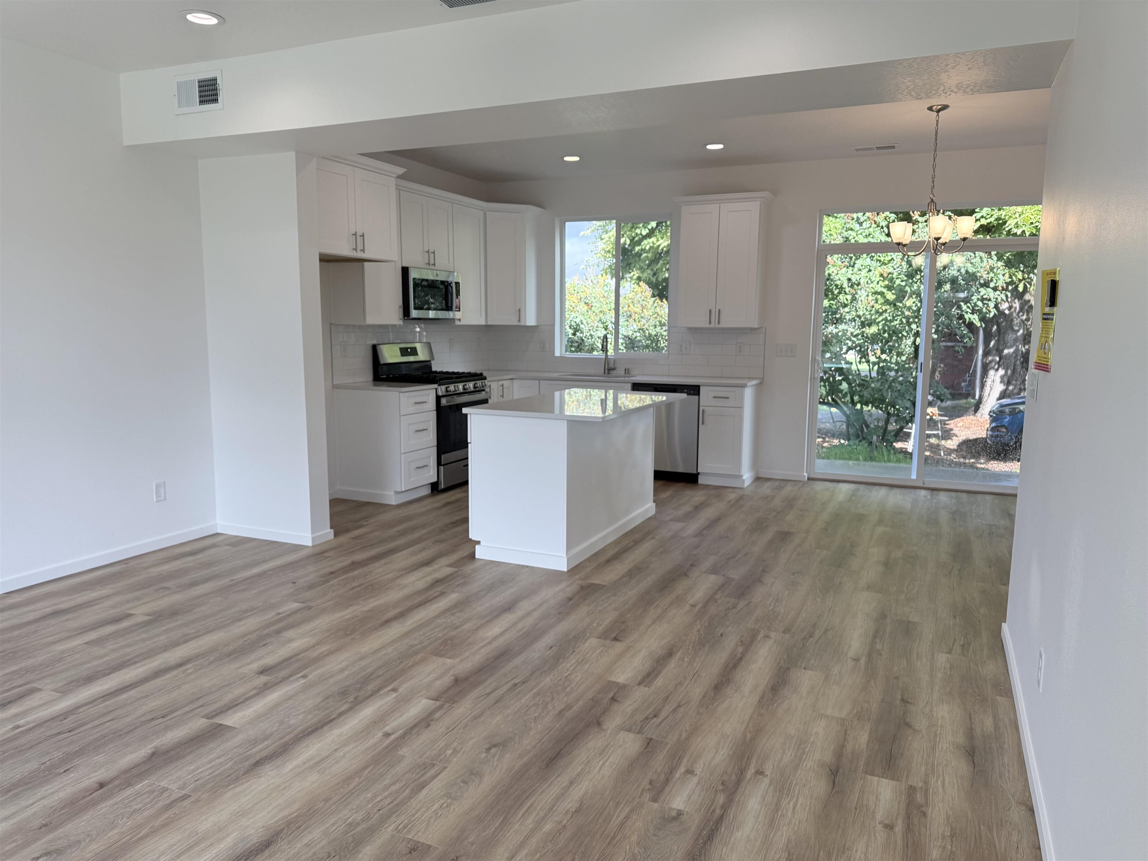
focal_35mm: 24
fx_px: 796
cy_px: 430
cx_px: 574
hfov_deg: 71.6
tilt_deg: -7.8
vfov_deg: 56.8
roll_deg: -0.1
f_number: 1.78
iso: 100
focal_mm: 6.76
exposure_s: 1/617
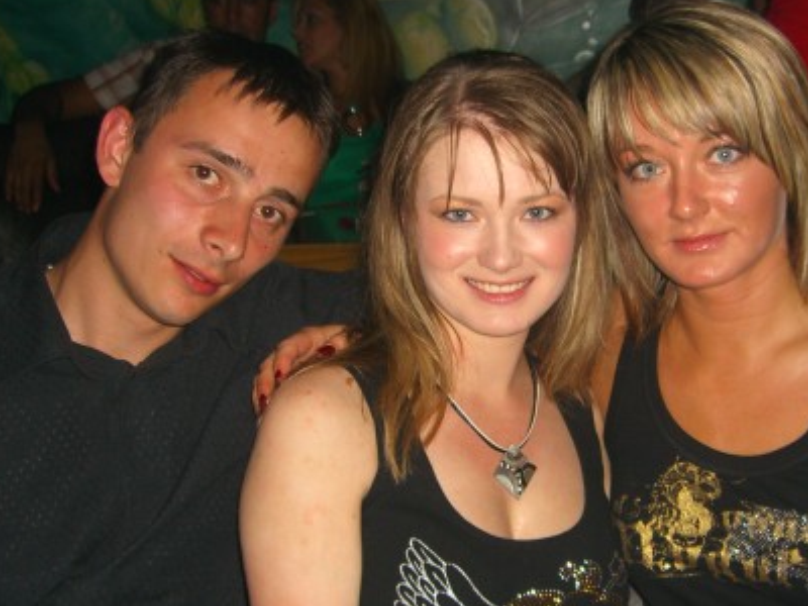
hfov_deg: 33.6
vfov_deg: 25.6
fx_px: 1330
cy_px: 366
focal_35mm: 57
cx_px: 515
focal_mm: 7.9
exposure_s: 1/60
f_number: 2.8
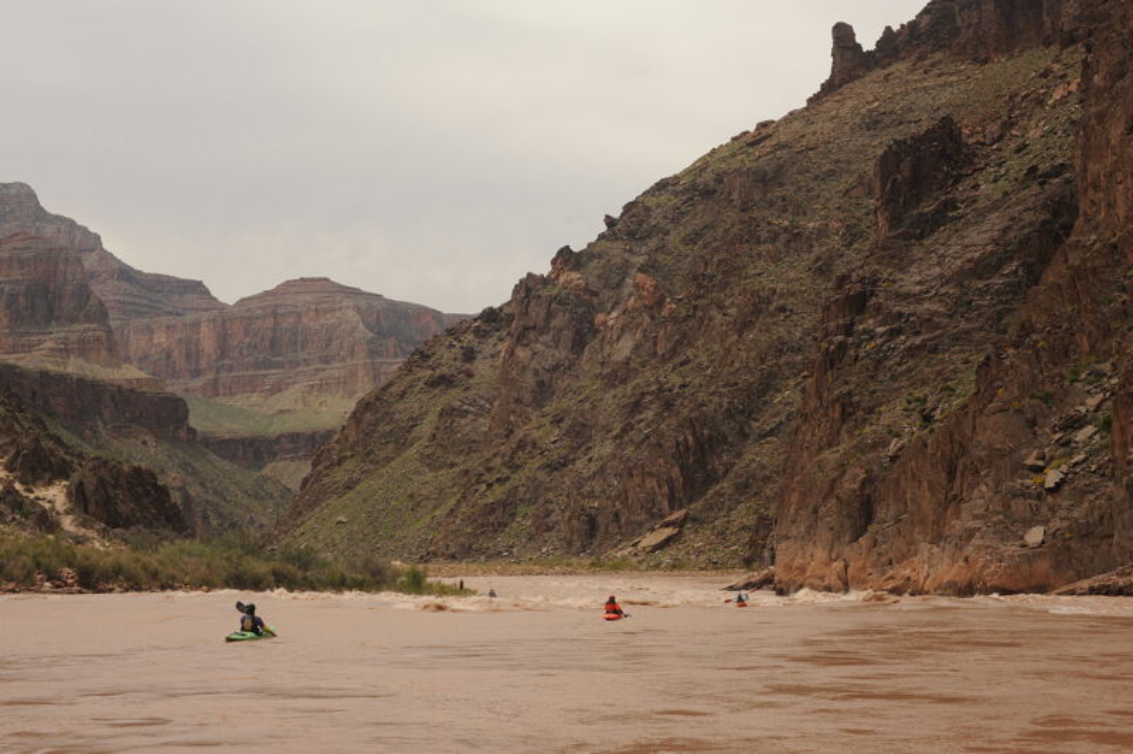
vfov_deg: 26.9
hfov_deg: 39.6
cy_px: 377
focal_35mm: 50
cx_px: 566
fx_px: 1572
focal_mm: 50
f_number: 9
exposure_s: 1/500
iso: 200
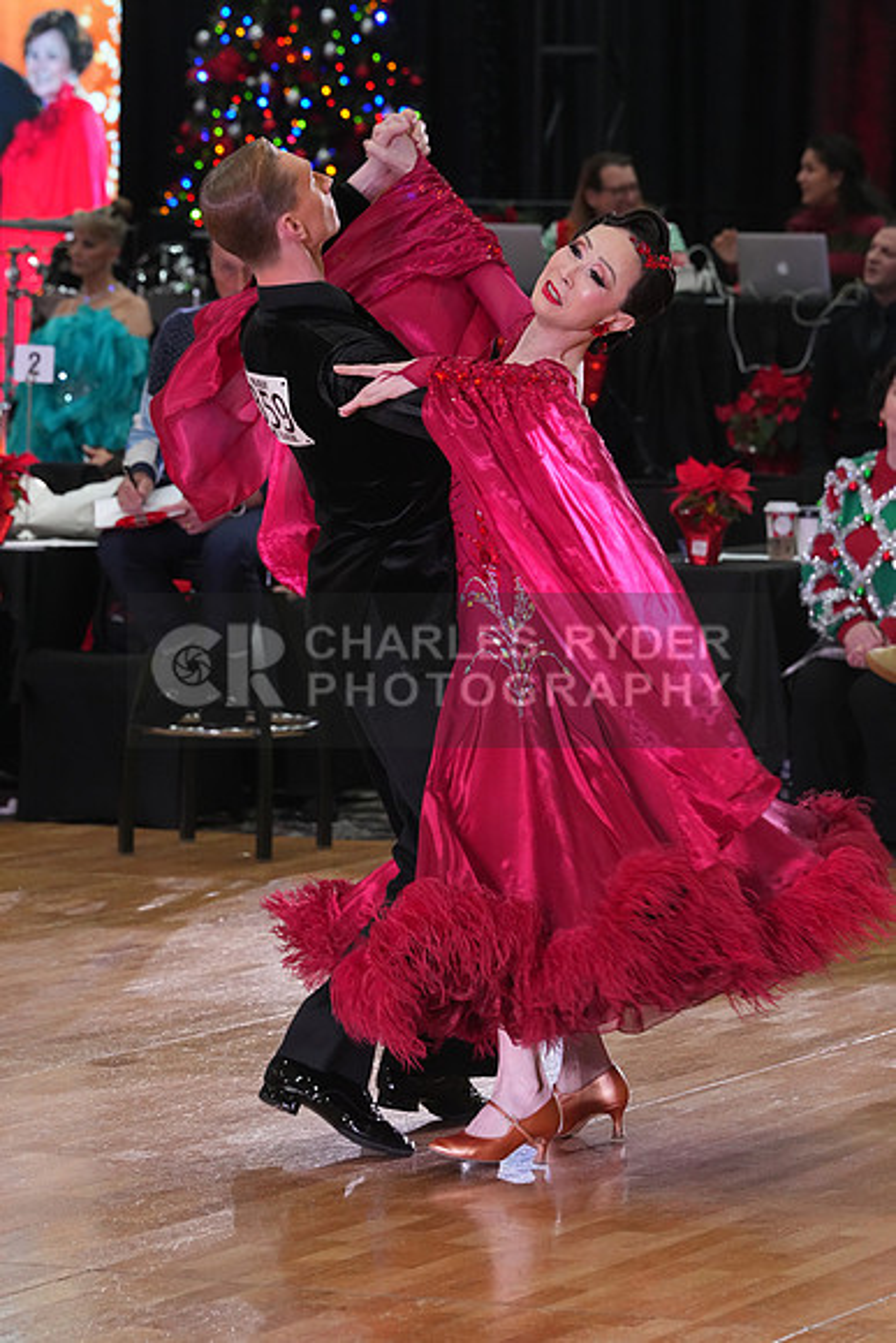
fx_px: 6715
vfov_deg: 11.4
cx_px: 448
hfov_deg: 7.6
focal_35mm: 180
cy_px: 672
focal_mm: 180
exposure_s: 1/200
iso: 4000
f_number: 7.1
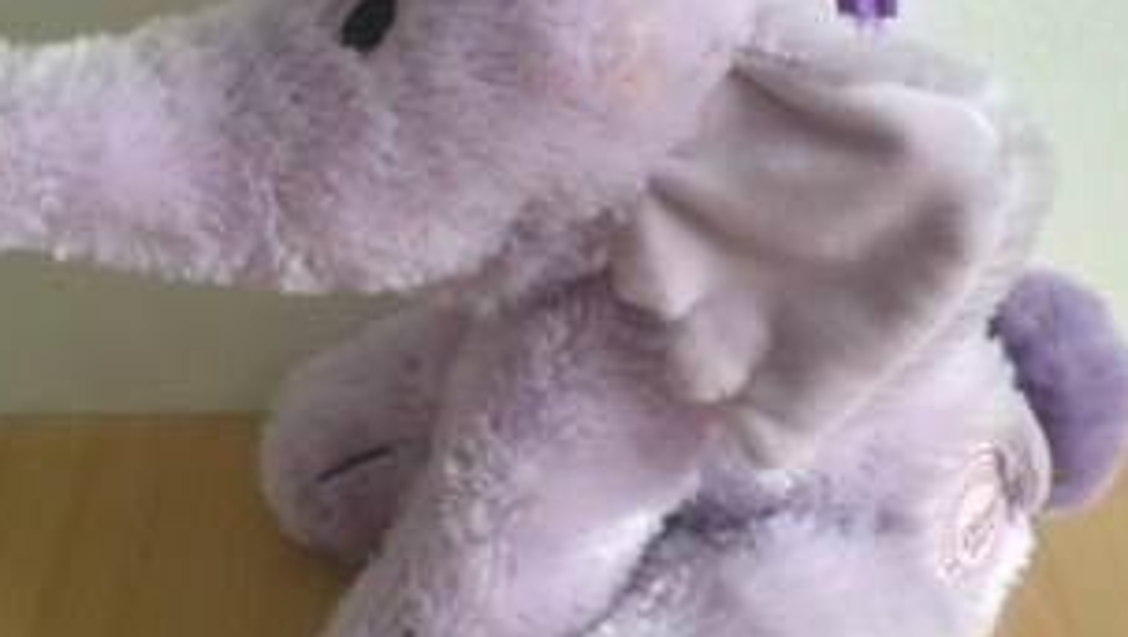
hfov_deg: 29.7
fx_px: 2125
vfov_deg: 17.0
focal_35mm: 71
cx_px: 469
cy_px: 246
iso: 122
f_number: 3.1
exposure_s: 1/64.5
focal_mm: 6.3
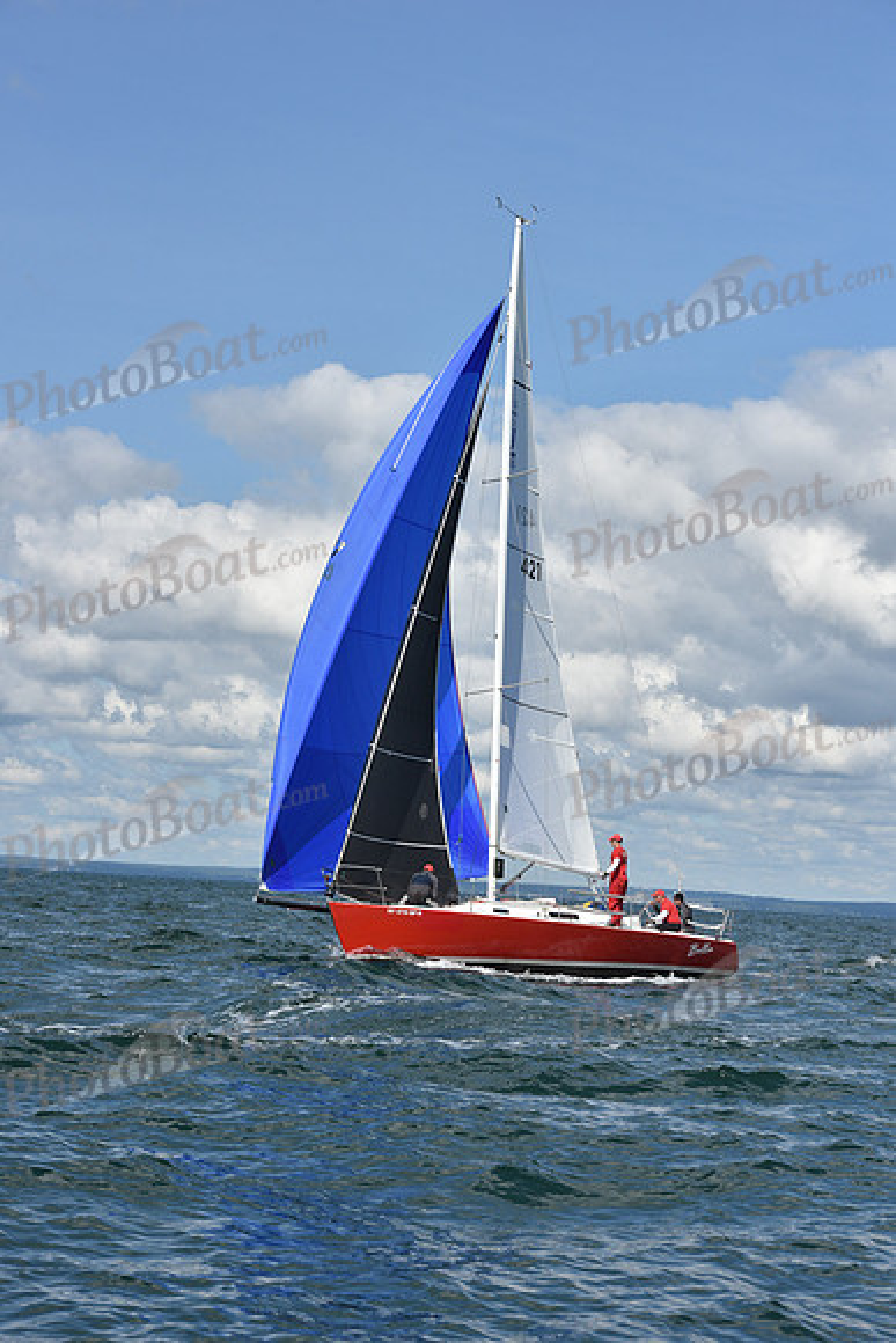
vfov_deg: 24.8
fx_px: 3059
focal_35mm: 82
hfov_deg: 16.7
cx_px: 448
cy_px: 672
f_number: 9
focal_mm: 82
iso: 250
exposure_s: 1/1250
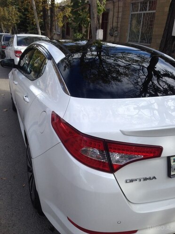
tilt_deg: -21.8
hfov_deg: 42.9
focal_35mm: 33
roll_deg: -2.7
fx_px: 222
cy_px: 117
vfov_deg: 55.4
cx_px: 88
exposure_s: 1/653
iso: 50
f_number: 2.4
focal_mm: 4.12
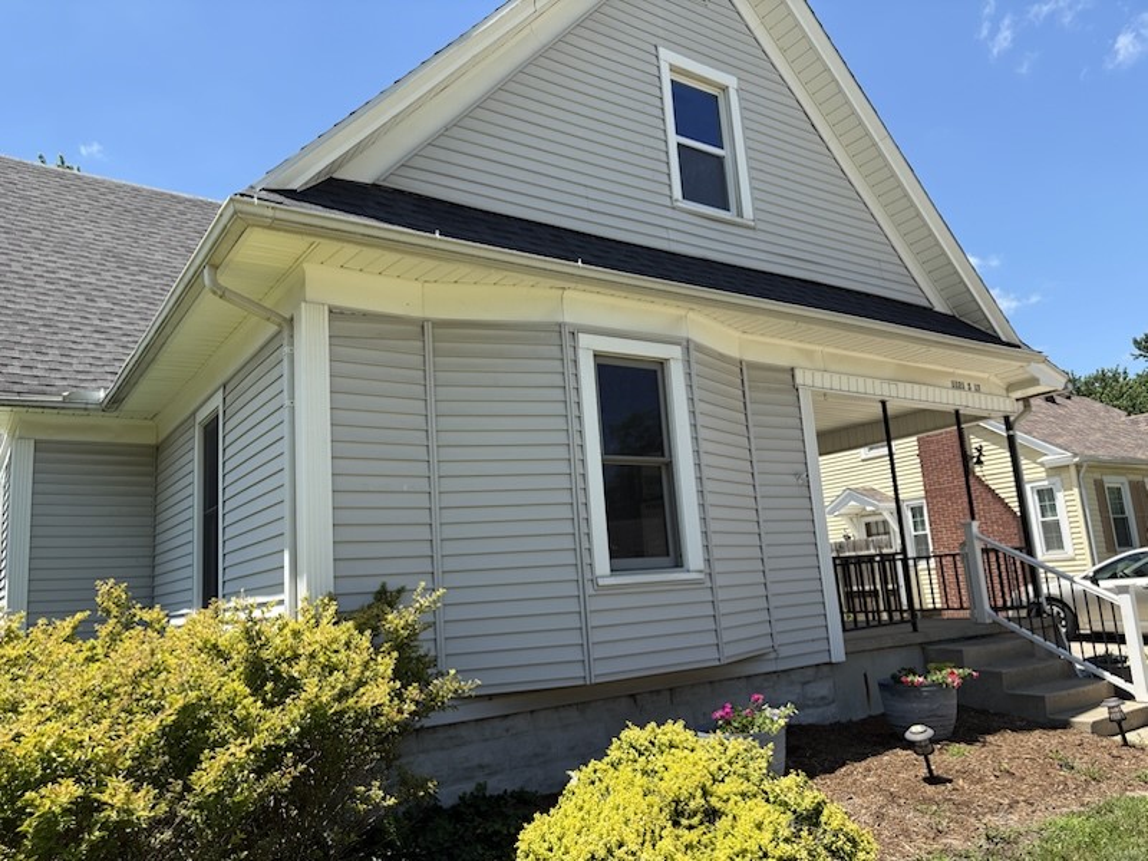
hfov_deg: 67.3
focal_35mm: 26
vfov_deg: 53.1
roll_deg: +4.6
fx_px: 862
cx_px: 574
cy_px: 430
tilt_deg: +10.9
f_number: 1.6
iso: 50
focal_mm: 5.96
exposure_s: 1/2012
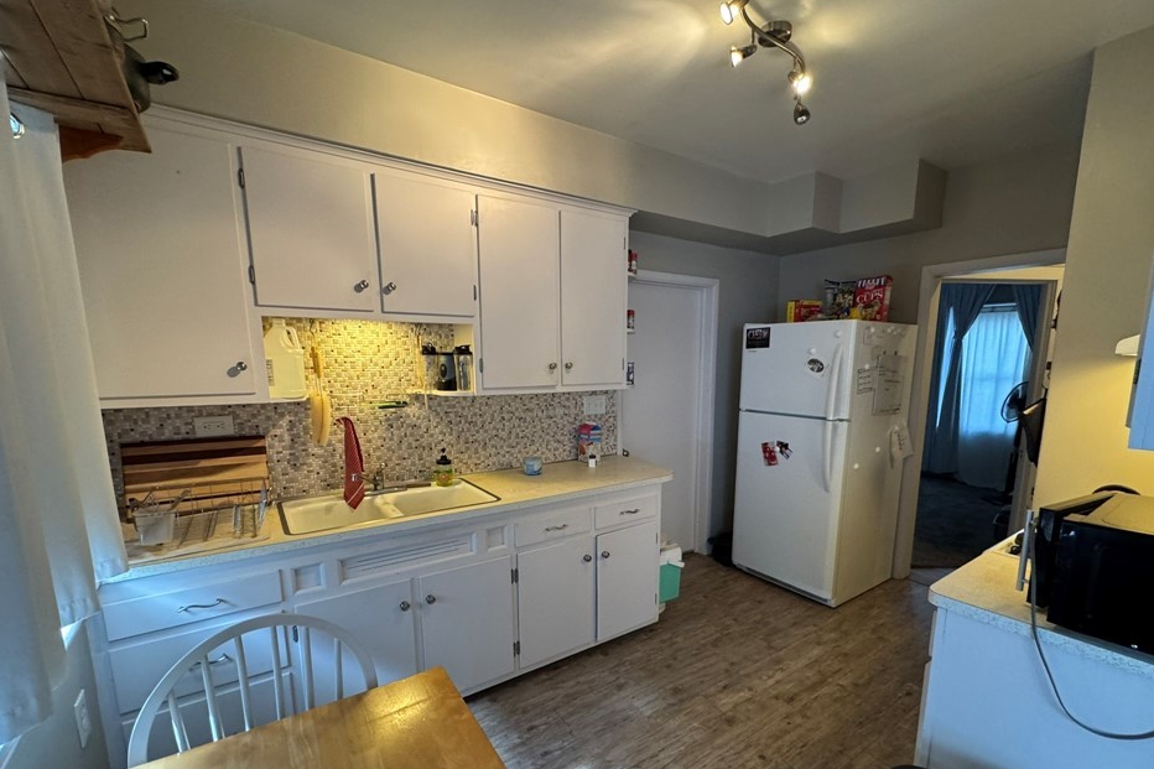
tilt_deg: -8.2
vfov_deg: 73.2
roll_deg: -1.7
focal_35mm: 16
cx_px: 596
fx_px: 513
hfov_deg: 96.7
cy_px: 447
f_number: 2.2
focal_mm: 2.22
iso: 250
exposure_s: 1/60
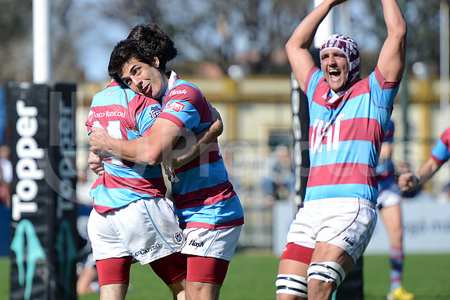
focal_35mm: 250
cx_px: 225
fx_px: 3126
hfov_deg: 8.2
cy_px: 150
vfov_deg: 5.5
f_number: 4
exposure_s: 1/2000
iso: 320
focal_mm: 250
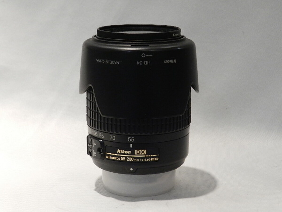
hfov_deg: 23.3
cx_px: 141
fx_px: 684
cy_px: 106
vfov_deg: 17.6
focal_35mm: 84
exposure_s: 1/100
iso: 720
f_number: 4.4
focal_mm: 14.9
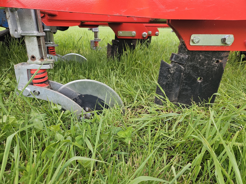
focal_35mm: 23
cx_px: 123
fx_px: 163
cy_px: 92
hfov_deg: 73.9
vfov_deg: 58.9
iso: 50
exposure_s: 1/364
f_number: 1.8
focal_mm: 5.4
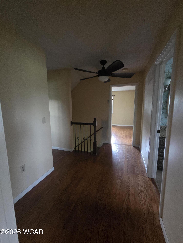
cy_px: 122
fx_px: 92
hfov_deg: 89.9
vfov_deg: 106.2
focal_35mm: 13
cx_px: 92
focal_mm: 2.2
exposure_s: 1/24
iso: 2000
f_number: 2.2
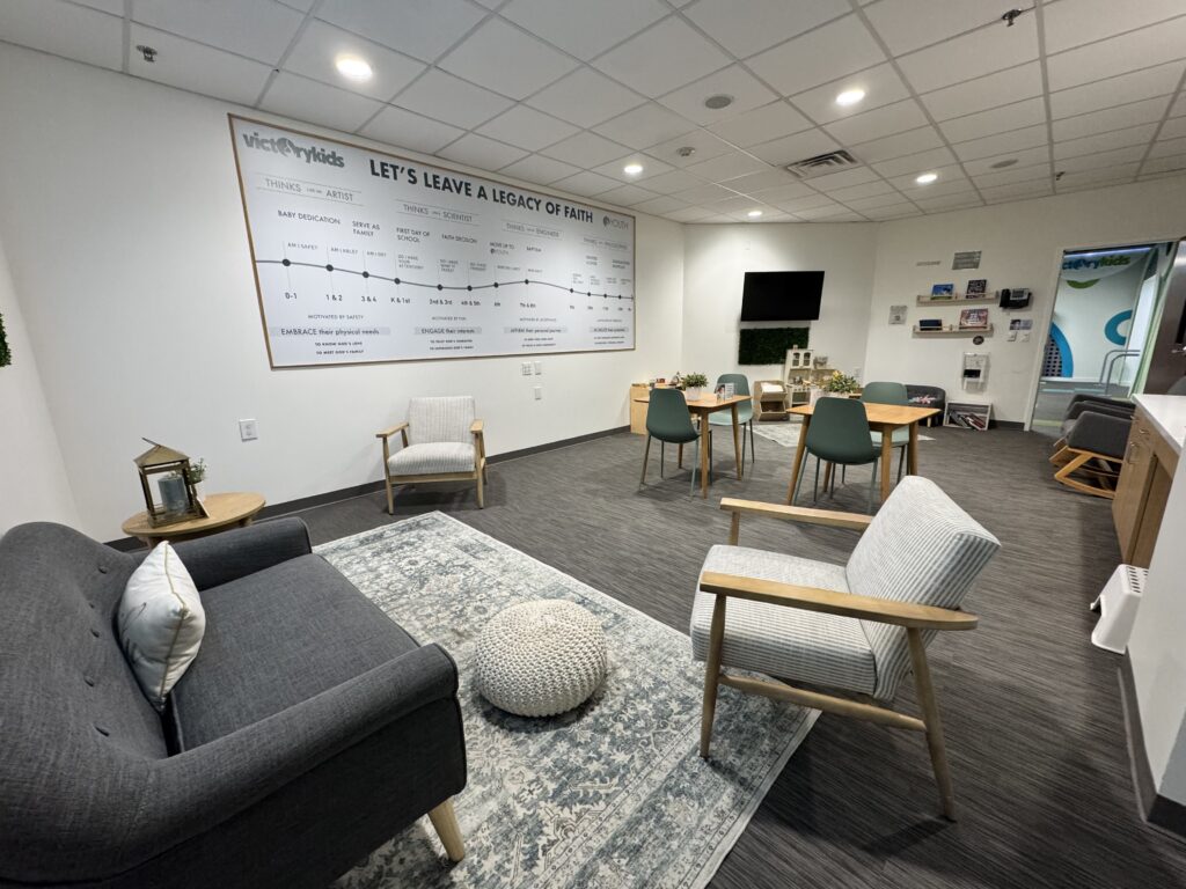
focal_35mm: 14
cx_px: 593
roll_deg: +1.8
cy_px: 444
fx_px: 480
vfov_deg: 85.7
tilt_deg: -12.9
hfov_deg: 102.1
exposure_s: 1/96
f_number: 2.2
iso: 320
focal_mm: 2.22
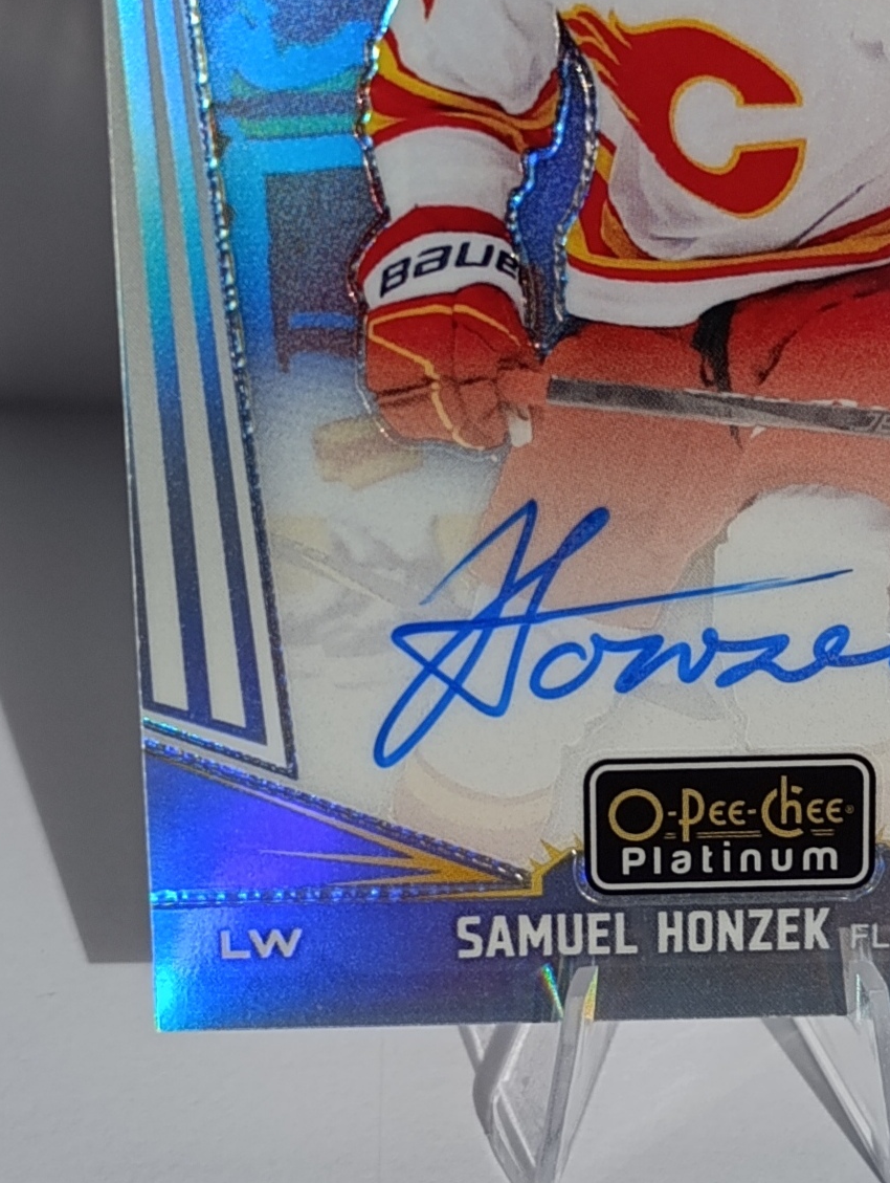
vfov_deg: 40.6
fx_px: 1505
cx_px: 739
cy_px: 187
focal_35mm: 44
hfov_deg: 31.9
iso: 50
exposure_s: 1/510
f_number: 1.6
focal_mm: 6.14
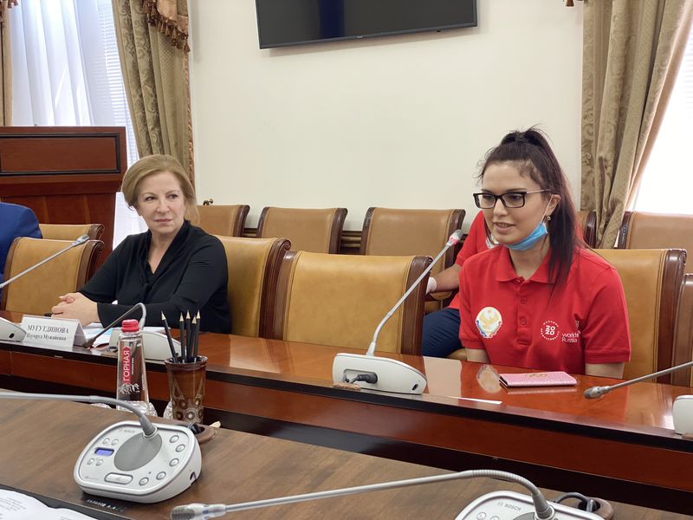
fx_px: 1041
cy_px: 260
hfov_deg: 36.8
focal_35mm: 52
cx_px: 346
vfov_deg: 28.0
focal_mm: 6
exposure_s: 1/50
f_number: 2
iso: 80
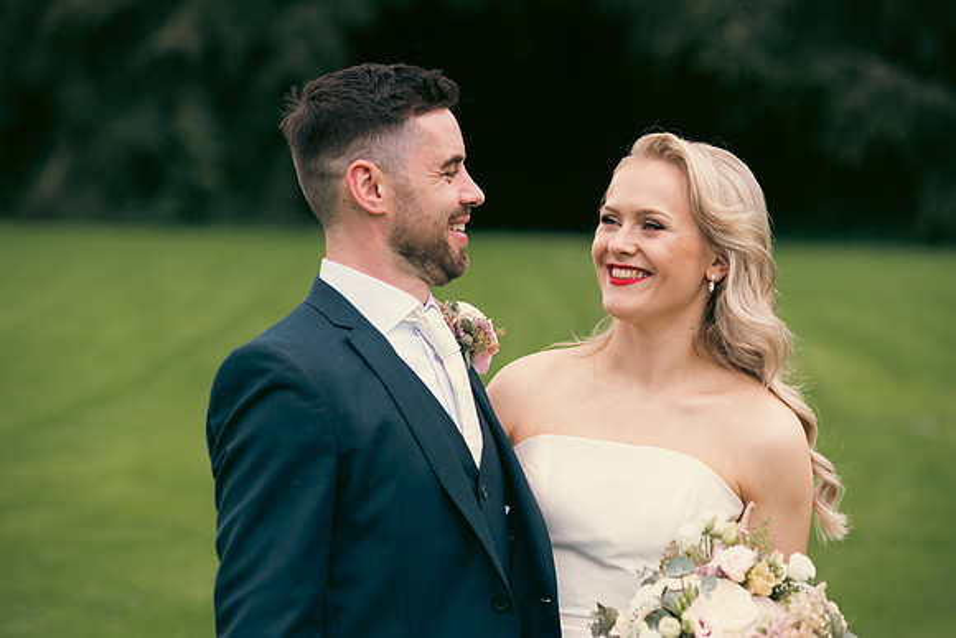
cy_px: 319
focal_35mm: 135
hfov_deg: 15.2
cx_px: 478
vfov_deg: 10.2
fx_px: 3586
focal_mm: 135
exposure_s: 1/320
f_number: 3.5
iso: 160
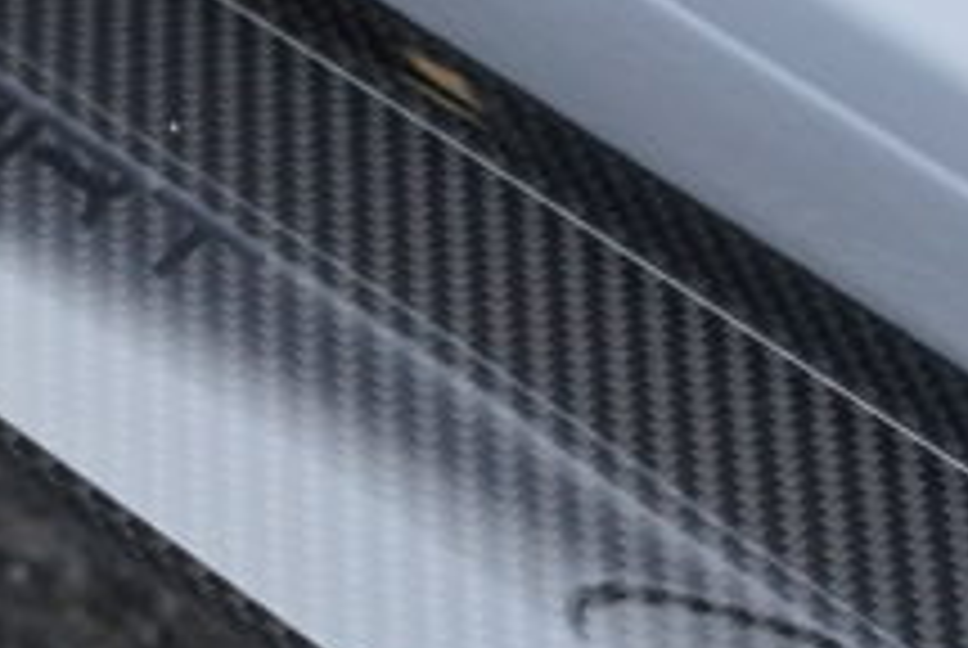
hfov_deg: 10.5
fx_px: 5250
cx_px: 194
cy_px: 119
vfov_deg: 7.1
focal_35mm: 195
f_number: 5.6
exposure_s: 1/160
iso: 1600
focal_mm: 41
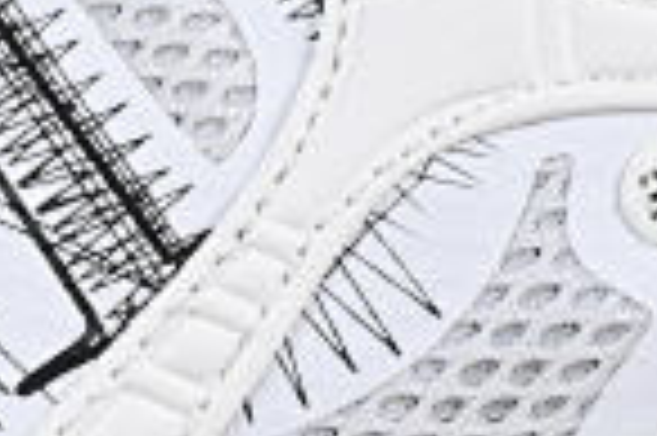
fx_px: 10099
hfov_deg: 3.7
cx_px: 63
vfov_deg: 2.5
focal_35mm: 554
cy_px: -63
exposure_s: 1/80
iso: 160
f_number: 8
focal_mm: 50
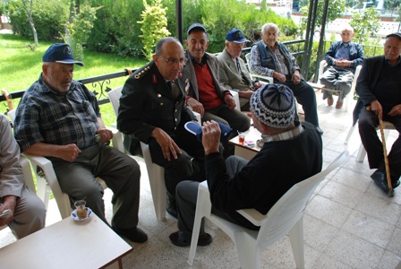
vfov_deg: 48.1
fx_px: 301
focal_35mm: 27
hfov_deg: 67.3
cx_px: 200
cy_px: 134
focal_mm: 18
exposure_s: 1/100
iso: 200
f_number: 5
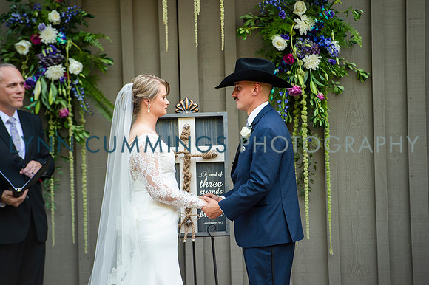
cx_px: 214
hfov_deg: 10.3
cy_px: 142
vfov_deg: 6.9
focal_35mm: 200
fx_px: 2382
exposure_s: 1/400
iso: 400
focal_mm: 200
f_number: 3.5
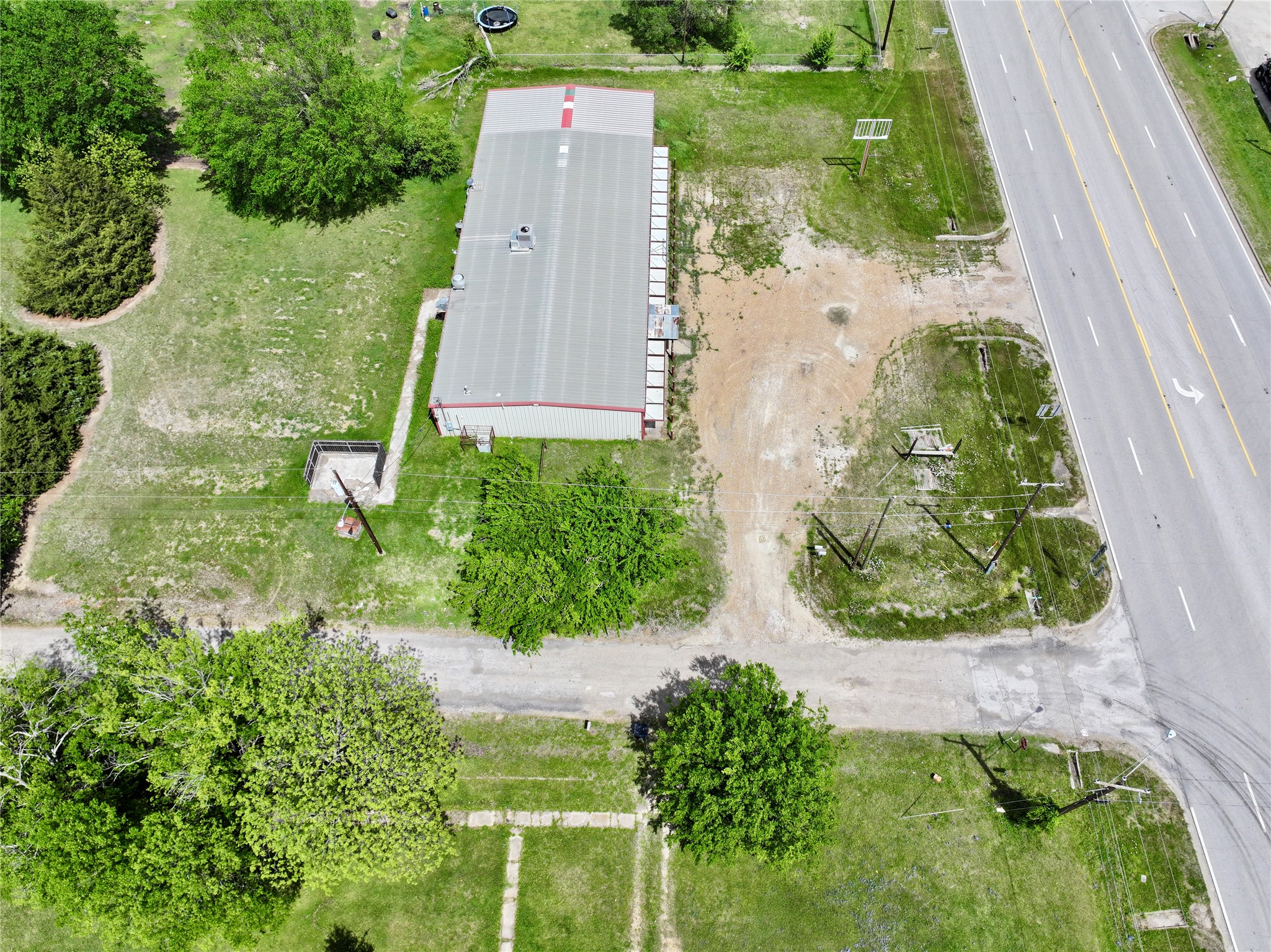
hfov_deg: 71.6
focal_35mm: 24
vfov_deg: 56.8
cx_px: 636
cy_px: 476
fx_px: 881
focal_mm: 12.29
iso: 100
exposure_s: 1/2000
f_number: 2.8
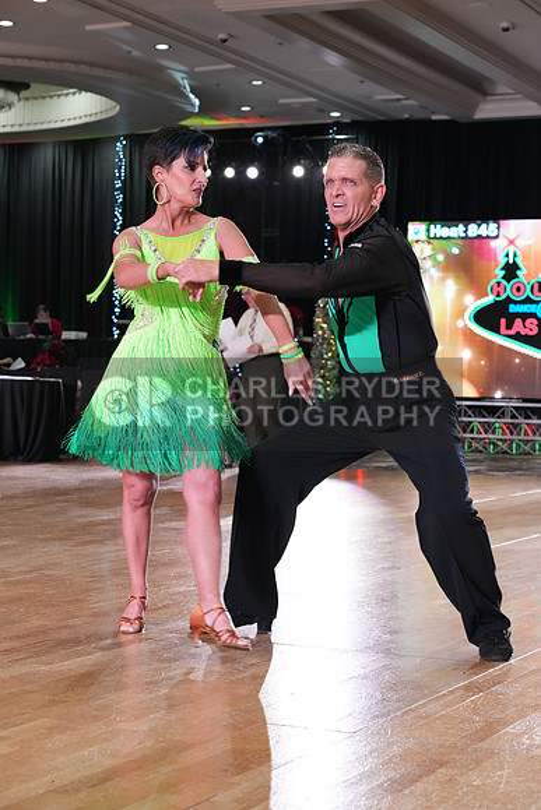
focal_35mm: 73
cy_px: 405
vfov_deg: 27.7
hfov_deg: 18.7
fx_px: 1644
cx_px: 270
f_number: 7.1
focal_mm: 73
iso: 4000
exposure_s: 1/200
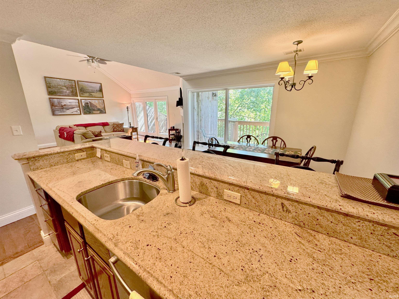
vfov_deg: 85.7
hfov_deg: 102.1
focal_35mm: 14
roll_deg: +0.7
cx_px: 200
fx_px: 161
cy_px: 150
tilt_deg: -14.5
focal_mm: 2.22
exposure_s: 1/120
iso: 320
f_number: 2.2
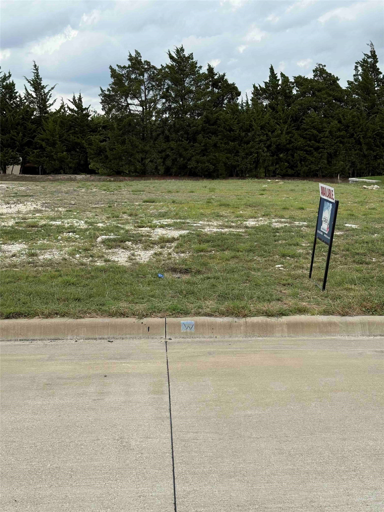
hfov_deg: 30.3
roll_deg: +2.3
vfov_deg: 39.7
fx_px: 710
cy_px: 256
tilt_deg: -10.3
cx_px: 192
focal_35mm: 48
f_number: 1.78
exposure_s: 1/3891
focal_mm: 6.76
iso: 64
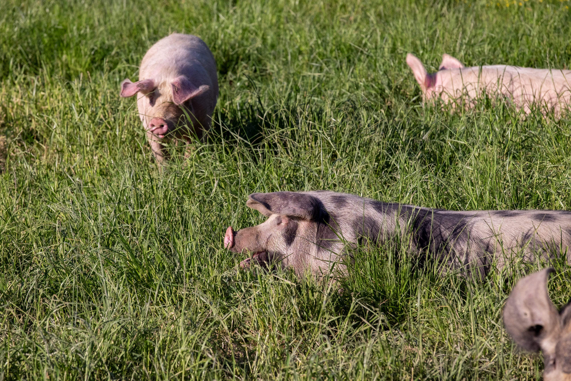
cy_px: 190
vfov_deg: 6.5
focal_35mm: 210
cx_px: 286
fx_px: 3331
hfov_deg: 9.8
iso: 200
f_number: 7.1
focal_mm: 140
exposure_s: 1/800
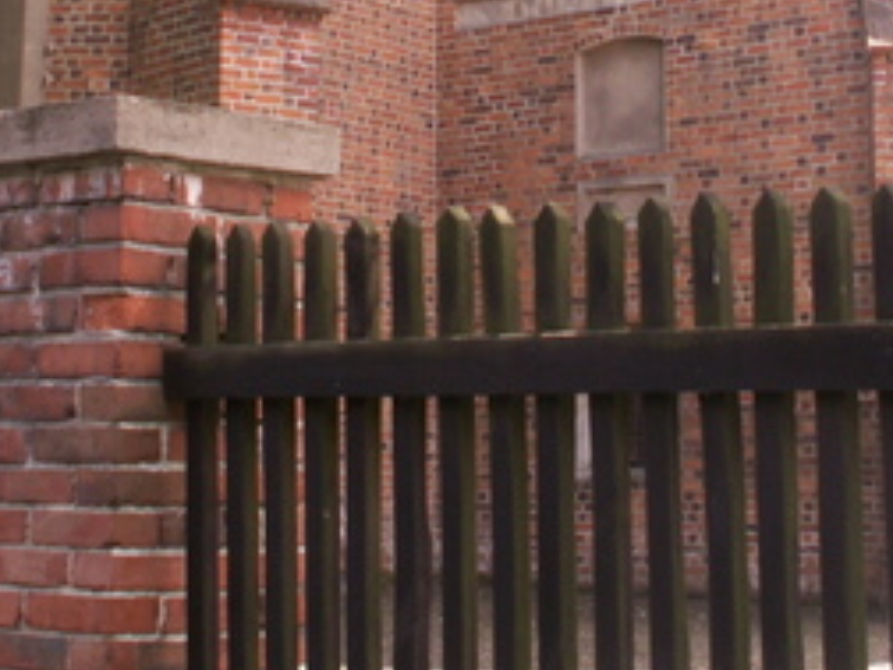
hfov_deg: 22.0
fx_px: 2296
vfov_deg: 16.1
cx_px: 560
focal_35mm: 89
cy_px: -78
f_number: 4
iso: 50
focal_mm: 5.86
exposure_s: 1/100
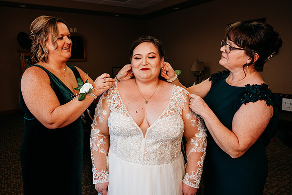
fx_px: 215
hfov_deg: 68.2
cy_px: 91
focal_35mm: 27
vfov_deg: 48.7
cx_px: 133
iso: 1250
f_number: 4.5
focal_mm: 24
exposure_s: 1/200
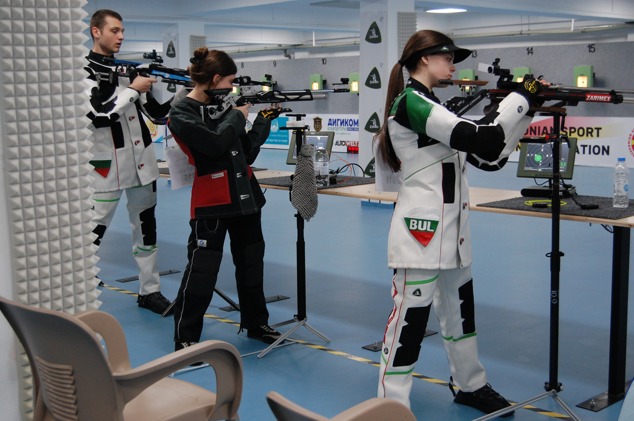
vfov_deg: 26.4
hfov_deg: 38.9
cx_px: 317
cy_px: 210
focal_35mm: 51
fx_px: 897
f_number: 5
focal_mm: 34
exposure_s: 1/100
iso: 800
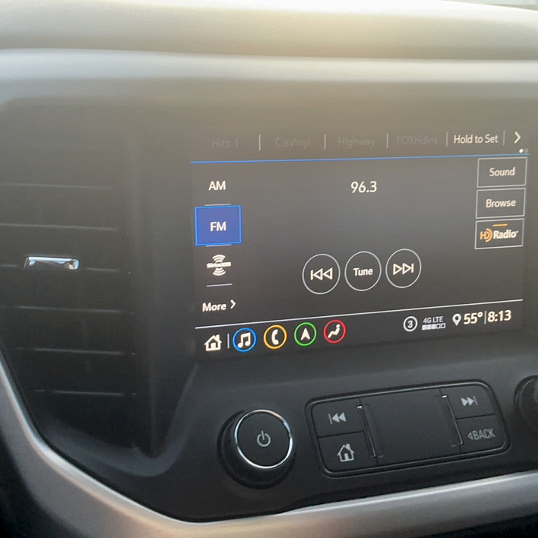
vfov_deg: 46.0
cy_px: 273
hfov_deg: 46.0
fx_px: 633
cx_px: 251
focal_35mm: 36
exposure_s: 1/60
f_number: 1.8
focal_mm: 3
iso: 50
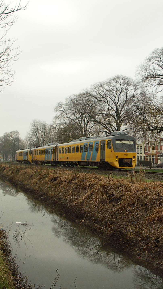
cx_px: 116
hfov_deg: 28.7
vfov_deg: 49.4
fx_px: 315
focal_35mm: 41
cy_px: 145
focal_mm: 7.3
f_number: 3.5
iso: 200
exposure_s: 1/200
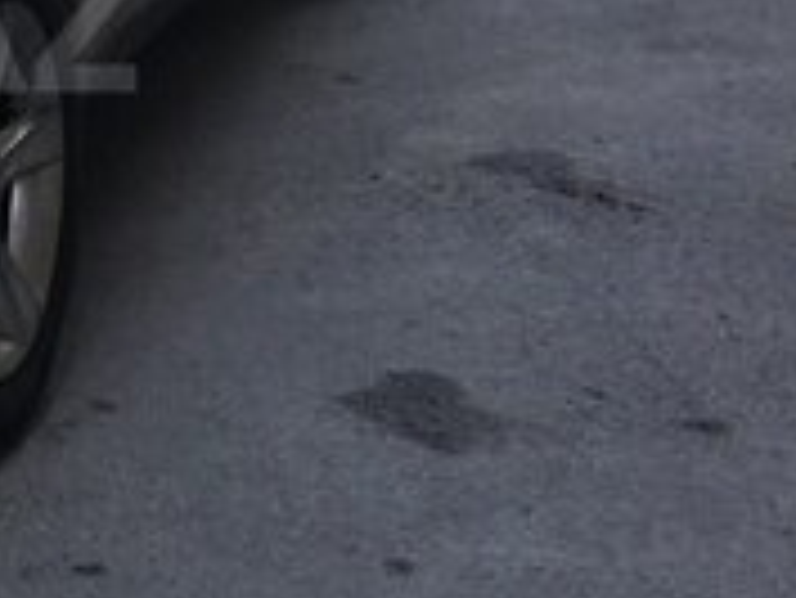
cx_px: -324
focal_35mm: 108
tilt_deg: -13.9
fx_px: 2485
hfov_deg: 16.8
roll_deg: +3.9
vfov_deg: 13.6
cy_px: 25
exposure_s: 1/250
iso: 25
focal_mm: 4.15
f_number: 2.2
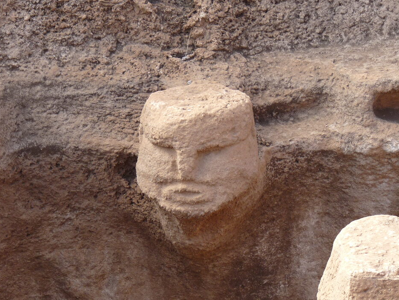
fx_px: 1579
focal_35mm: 137
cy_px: 183
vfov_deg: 10.8
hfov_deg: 14.4
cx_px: 195
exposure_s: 1/160
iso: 100
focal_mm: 16.1
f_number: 4
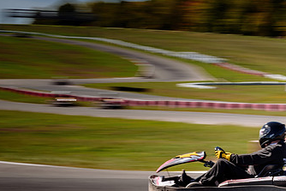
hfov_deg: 12.7
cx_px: 277
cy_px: 123
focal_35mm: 160
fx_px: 1272
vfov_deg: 8.6
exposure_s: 1/60
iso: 64
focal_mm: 70
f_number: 13
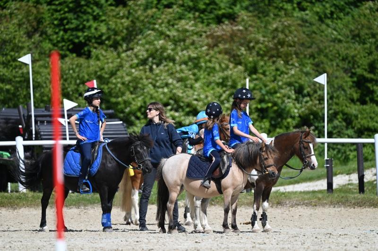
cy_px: 126
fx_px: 4196
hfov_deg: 5.2
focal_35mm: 400
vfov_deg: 3.4
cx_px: 189
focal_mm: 400
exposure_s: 1/1250
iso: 220
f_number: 5.6
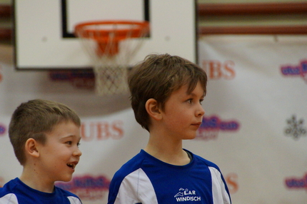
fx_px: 3212
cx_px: 139
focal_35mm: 377
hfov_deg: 5.5
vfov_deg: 3.6
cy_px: 109
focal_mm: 200
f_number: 6.3
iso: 3200
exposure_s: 1/125
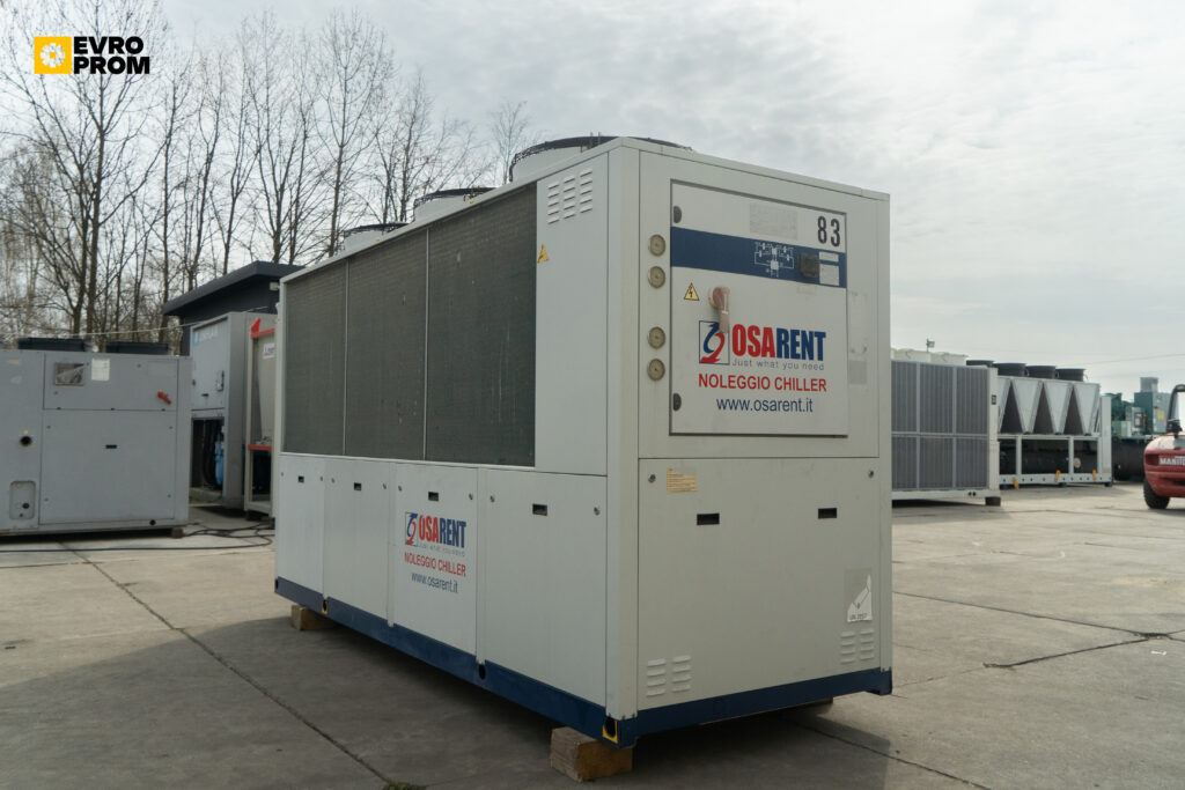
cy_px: 395
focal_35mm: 29
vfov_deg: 45.0
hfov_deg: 63.7
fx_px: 955
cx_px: 592
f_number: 6.3
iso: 640
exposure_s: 1/640
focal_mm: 29
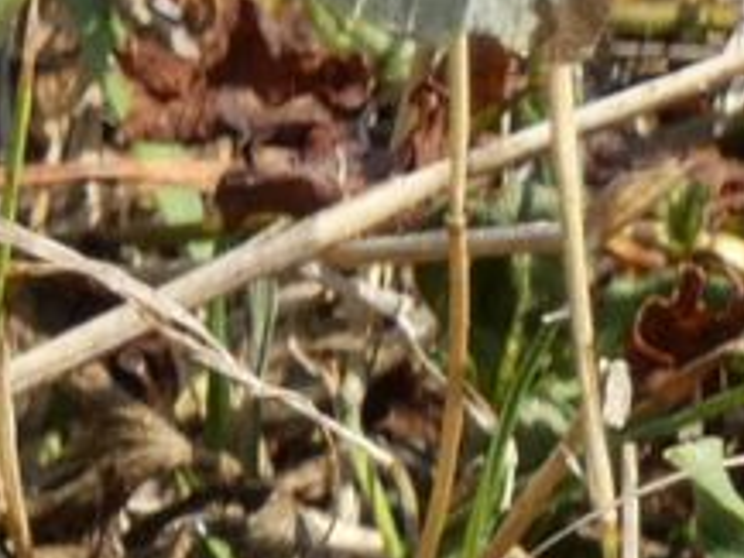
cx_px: -310
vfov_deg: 0.7
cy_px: -472
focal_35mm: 2023
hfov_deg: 1.0
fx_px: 43504
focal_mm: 92.3
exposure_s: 1/125
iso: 125
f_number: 5.6
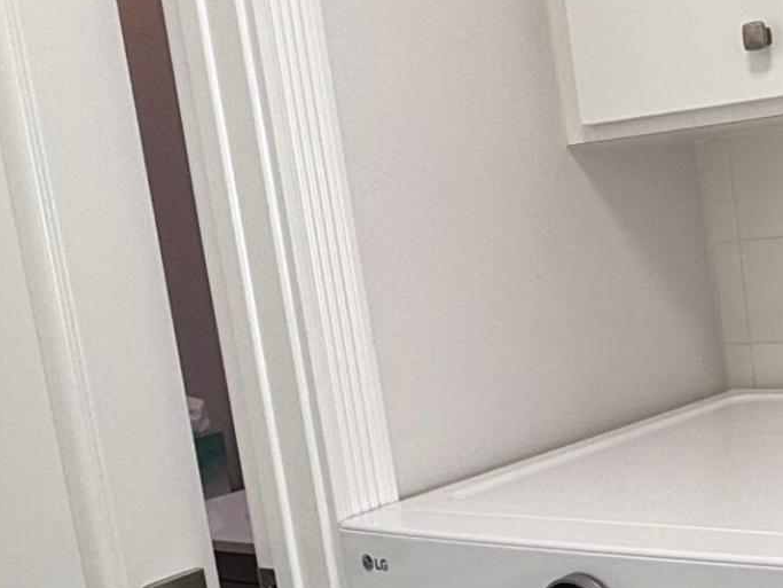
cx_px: 814
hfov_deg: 30.0
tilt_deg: -8.7
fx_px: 1335
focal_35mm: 59
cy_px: 364
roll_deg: +5.8
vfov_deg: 24.8
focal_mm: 2.22
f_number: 2.2
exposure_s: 1/120
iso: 64
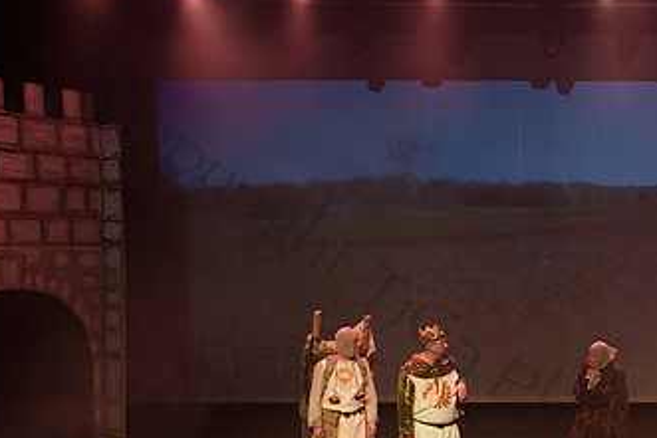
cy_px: 298
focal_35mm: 59
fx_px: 1077
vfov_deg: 22.9
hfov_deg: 32.7
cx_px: 552
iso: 1000
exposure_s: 1/60
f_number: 3.5
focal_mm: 24
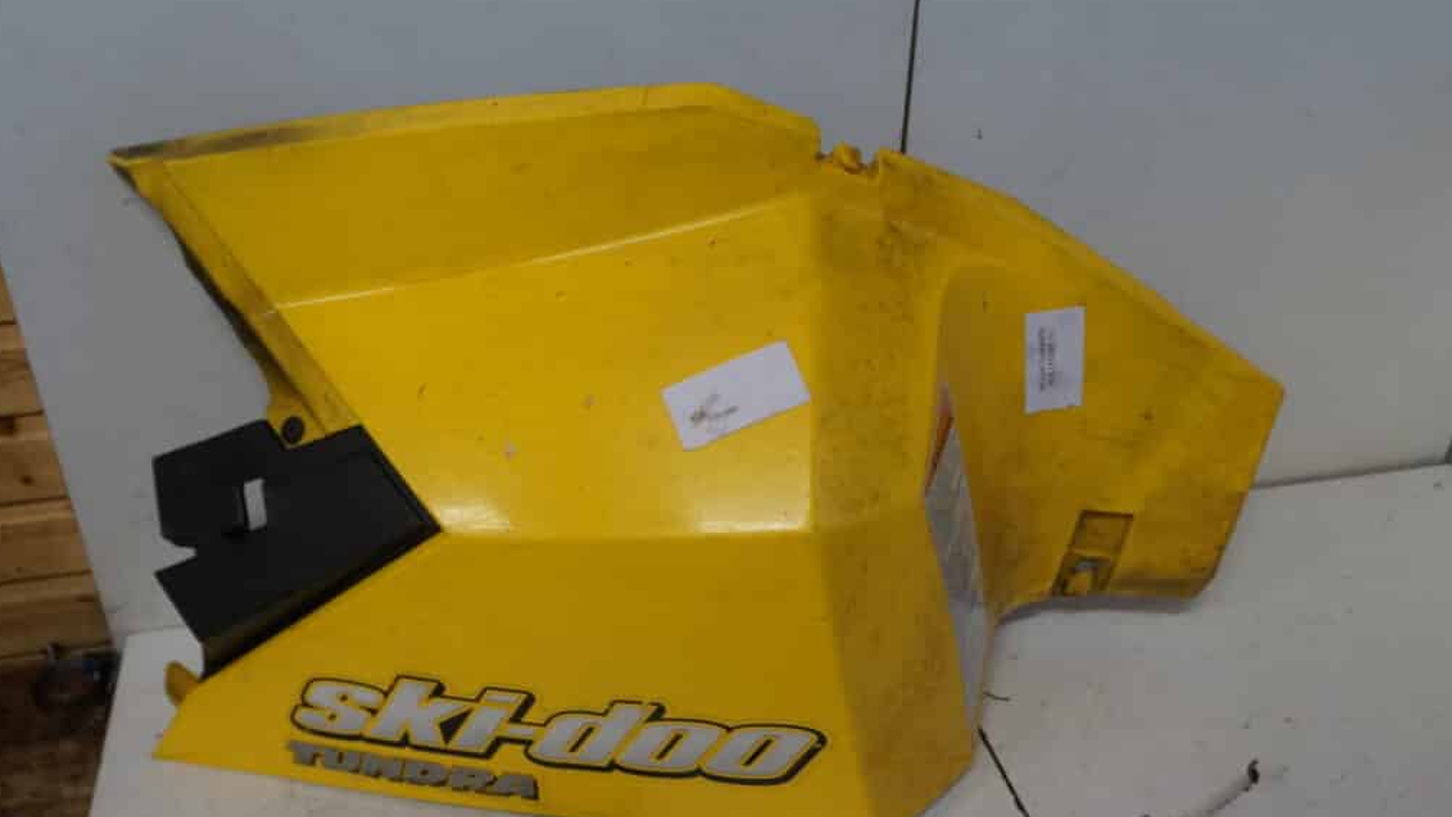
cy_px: 460
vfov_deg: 36.6
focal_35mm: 32
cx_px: 717
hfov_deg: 61.0
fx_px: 1232
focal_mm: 20
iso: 640
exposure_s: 1/60
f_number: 4
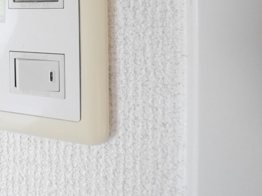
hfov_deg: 46.8
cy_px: 2
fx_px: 227
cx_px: -15
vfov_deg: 41.1
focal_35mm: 30
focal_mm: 7
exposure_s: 1/50
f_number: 4
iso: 3200
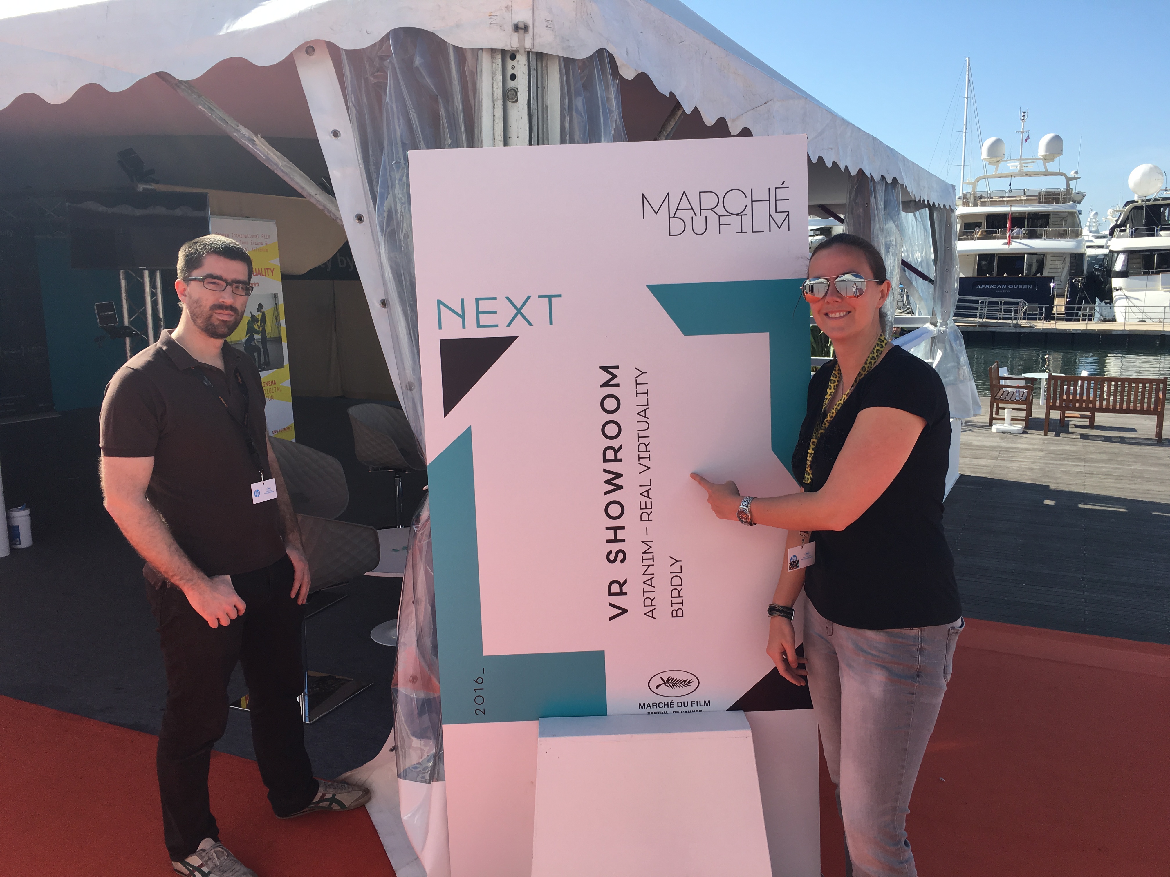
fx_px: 980
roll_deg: +0.2
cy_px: 438
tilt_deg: -9.7
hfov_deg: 61.7
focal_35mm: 29
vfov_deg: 48.2
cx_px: 585
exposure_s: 1/1026
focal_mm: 4.15
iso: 25
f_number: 2.2
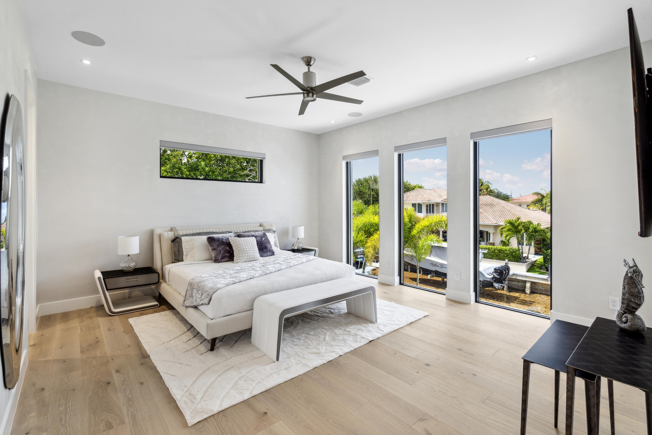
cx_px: 326
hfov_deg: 96.7
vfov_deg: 73.7
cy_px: 218
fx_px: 290
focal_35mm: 16
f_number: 8
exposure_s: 1/30
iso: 400
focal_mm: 16
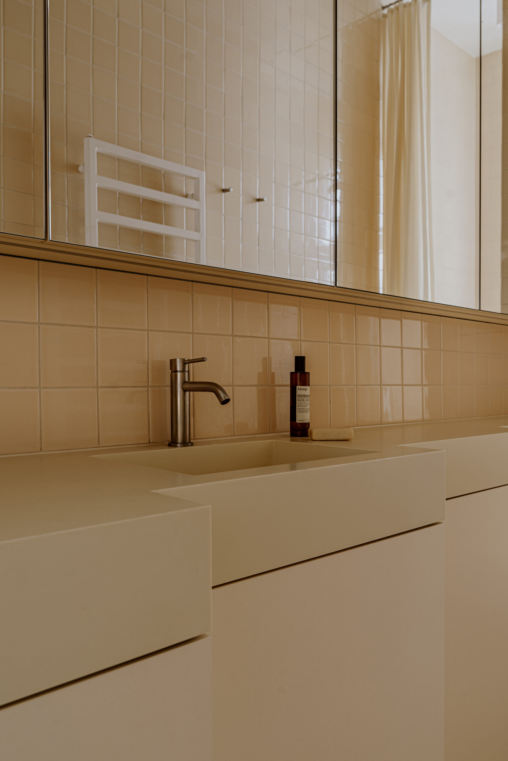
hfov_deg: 45.0
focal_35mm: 29
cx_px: 254
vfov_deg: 63.7
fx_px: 614
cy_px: 380
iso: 100
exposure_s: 1/1.25
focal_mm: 29
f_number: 8
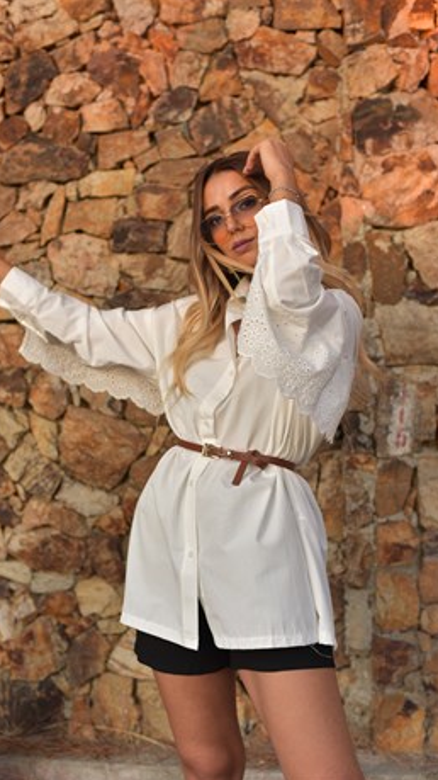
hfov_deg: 22.6
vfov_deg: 39.2
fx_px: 1095
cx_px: 192
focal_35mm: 53
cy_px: 393
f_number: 3.2
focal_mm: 50
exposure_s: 1/320
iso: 1000
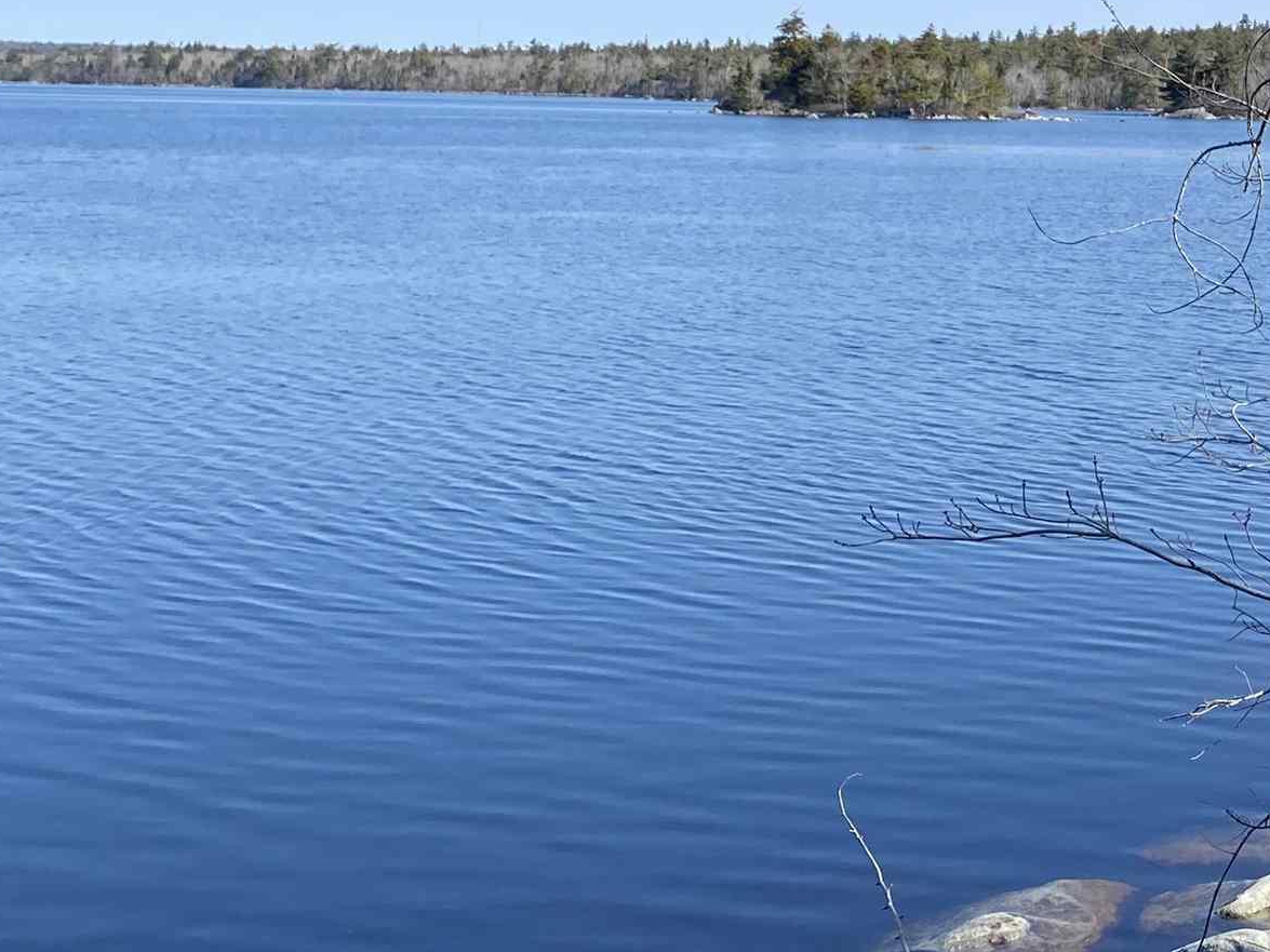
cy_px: 140
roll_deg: -2.1
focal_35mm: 68
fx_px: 2495
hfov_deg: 25.1
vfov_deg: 21.2
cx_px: 1610
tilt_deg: -1.0
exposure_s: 1/2688
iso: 32
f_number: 1.8
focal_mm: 4.25
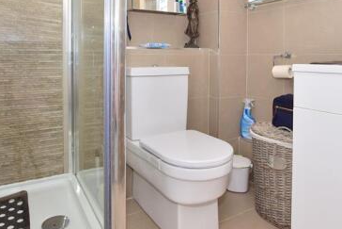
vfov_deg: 46.3
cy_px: 58
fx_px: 257
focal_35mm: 27
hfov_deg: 67.4
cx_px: 169
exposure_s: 1/25
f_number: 9
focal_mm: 10
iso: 200
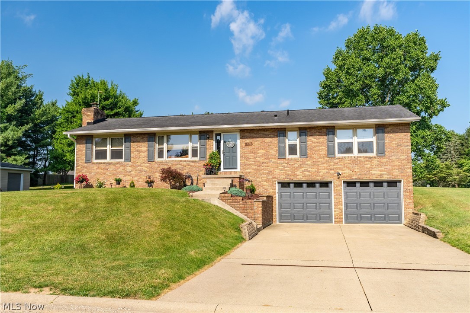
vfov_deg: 42.3
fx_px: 405
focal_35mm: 31
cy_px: 156
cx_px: 235
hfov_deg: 60.3
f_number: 8
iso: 250
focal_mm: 31
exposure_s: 1/2500
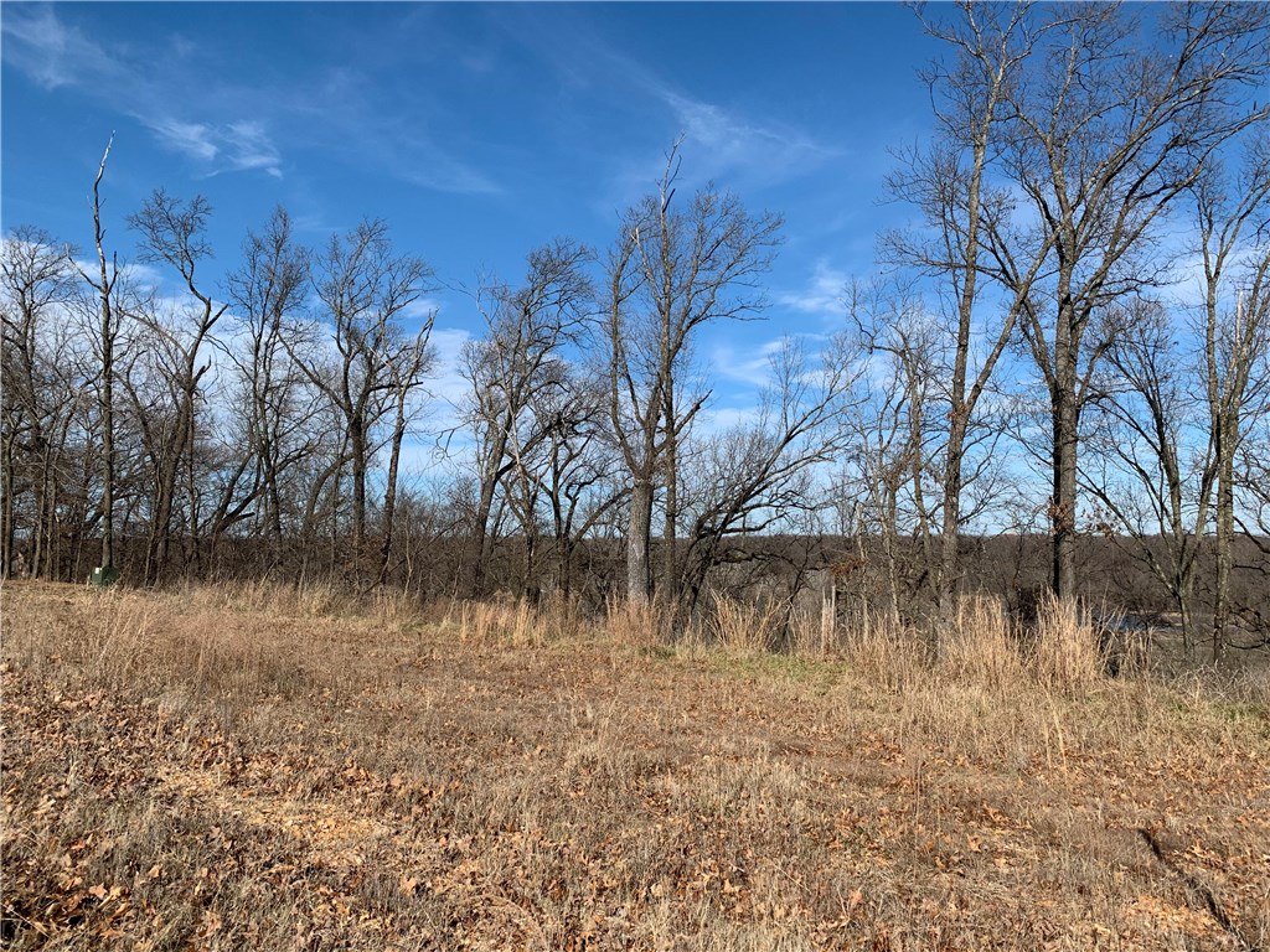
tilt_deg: +5.6
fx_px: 954
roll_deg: +0.2
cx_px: 635
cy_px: 476
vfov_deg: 53.1
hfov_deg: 67.3
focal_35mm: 26
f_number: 1.8
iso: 25
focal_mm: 4.25
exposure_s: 1/2421
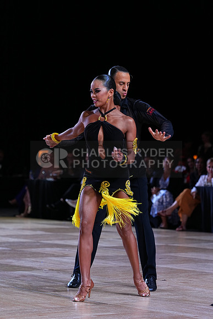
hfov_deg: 10.7
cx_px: 106
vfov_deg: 16.0
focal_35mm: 128
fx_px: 1135
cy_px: 160
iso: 1250
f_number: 4
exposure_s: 1/500
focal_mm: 128
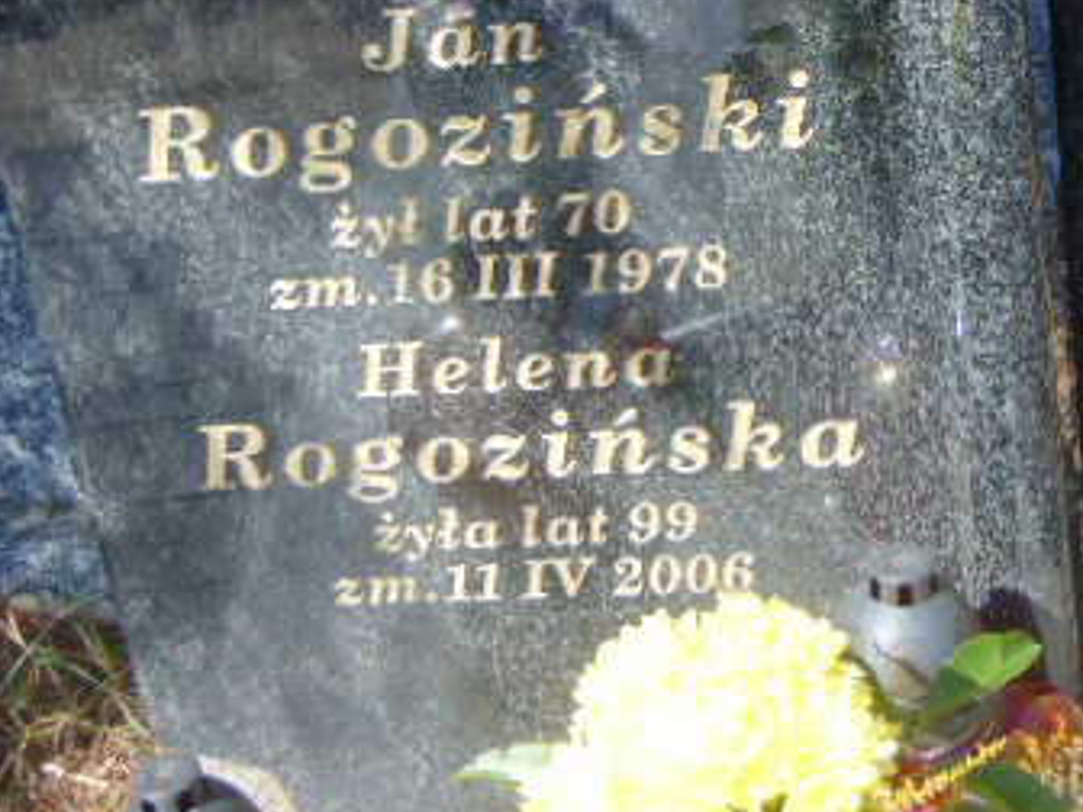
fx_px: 2503
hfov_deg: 23.8
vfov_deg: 18.2
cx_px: 954
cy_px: 103
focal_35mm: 80
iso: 80
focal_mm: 7.6
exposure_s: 1/400
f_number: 3.3
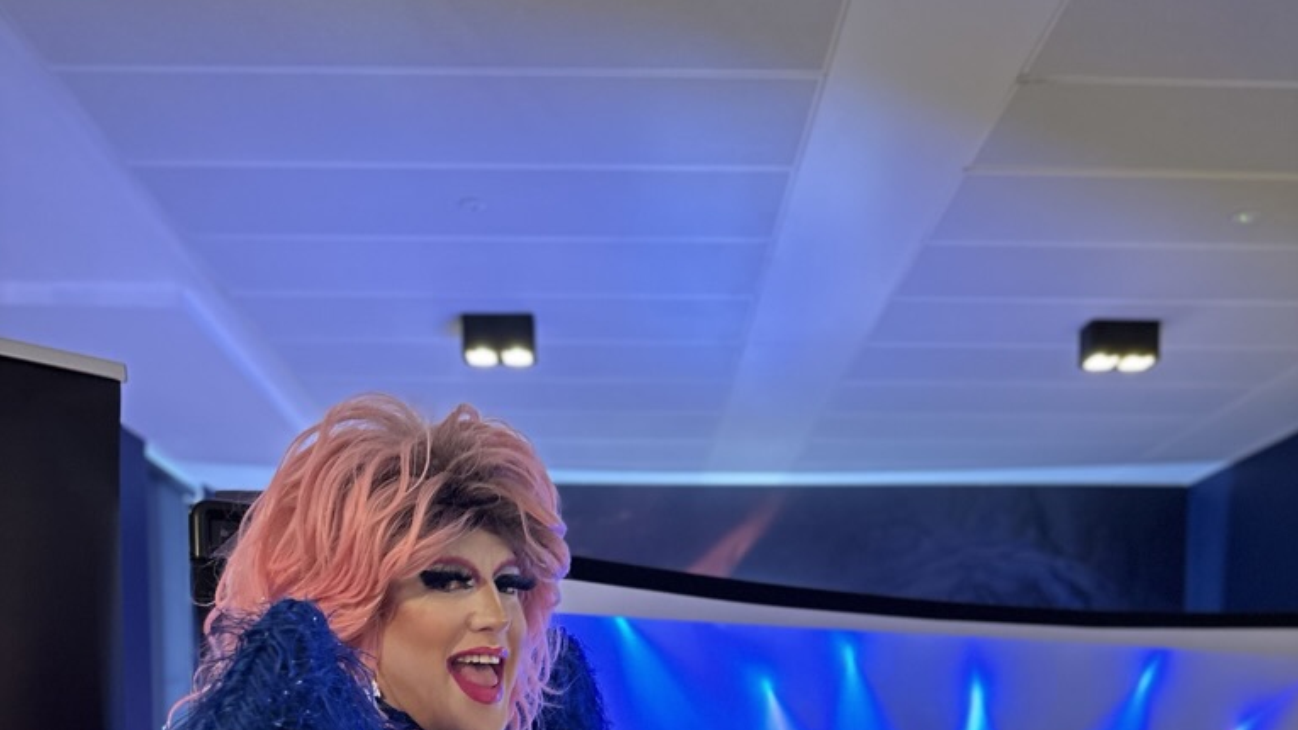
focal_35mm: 35
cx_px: 650
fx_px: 1204
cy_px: 837
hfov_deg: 56.6
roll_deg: +0.2
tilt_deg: -3.8
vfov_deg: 29.7
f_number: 1.78
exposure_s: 1/50
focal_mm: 6.86
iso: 250
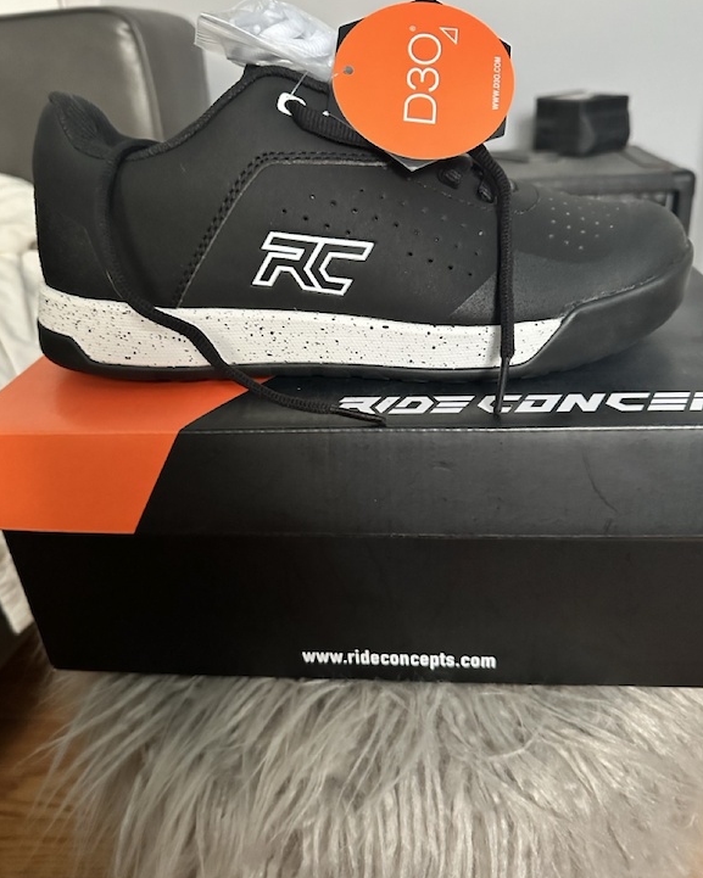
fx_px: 676
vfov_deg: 66.0
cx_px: 361
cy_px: 421
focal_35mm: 26
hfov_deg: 54.9
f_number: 1.78
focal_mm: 6.86
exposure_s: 1/39
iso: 1000
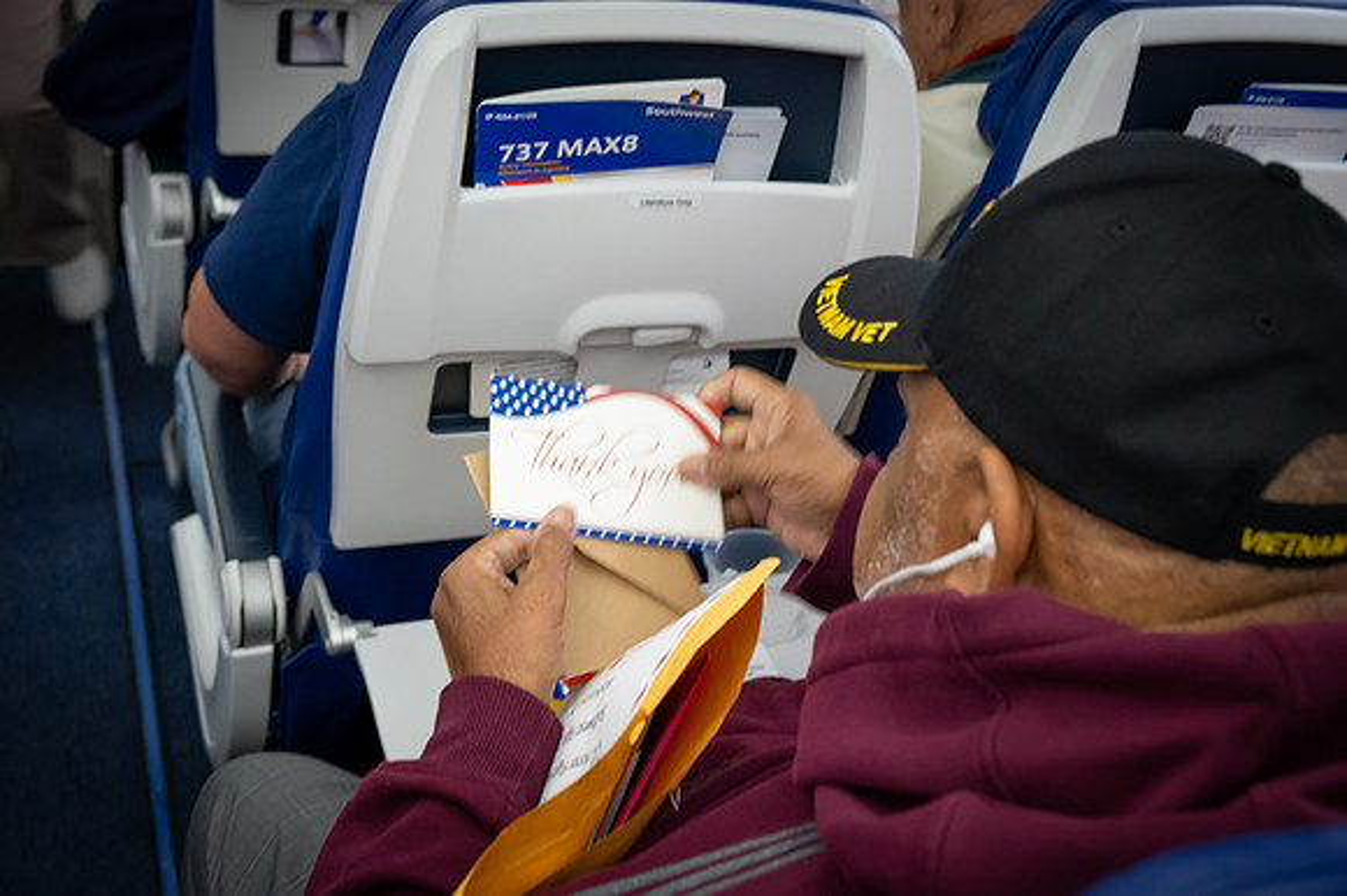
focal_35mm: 42
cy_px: 448
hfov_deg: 46.4
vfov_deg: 31.9
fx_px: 1571
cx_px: 674
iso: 6400
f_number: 6.3
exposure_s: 1/60
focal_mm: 42
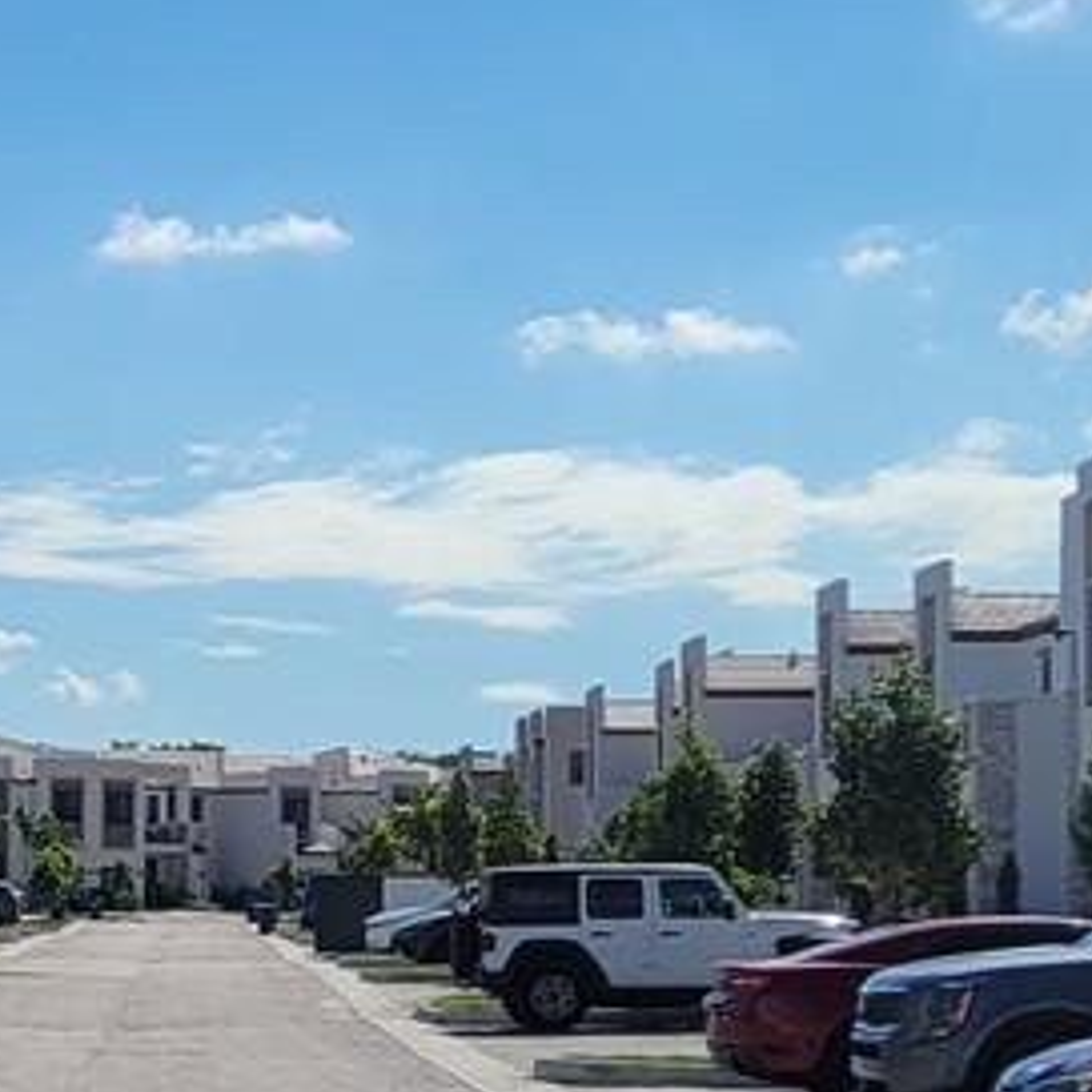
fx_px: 4818
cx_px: -418
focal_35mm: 135
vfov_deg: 12.9
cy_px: 642
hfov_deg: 12.4
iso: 40
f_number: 1.8
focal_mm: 5.4
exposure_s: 1/6388
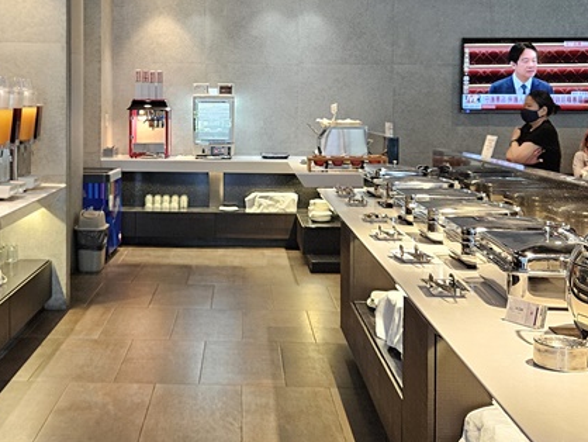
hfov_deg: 34.6
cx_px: 190
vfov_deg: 26.3
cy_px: 117
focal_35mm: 55
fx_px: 935
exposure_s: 1/120
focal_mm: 5.4
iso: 640
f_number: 1.8
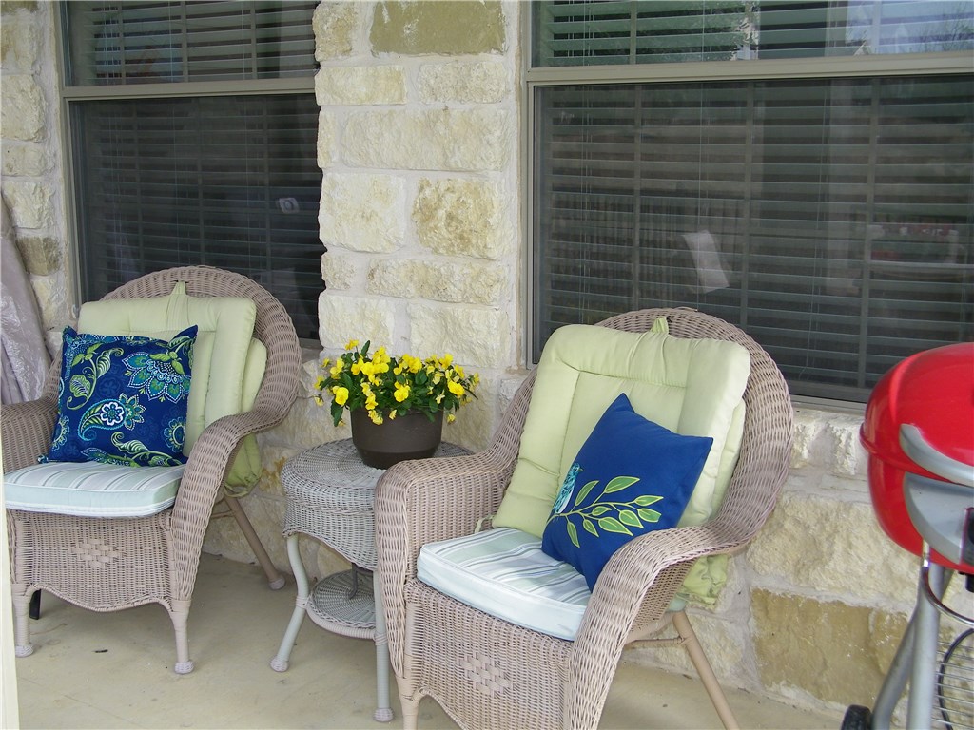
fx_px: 1154
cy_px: 365
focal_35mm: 41
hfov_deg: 45.8
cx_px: 487
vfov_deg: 35.1
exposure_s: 1/250
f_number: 3.8
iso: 80
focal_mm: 7.2
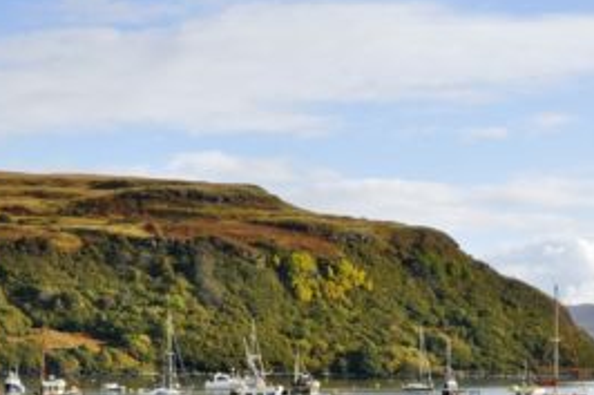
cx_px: 185
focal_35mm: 101
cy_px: 372
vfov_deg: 13.4
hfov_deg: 20.1
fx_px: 1665
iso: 200
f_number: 11
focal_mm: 28
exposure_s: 1/200
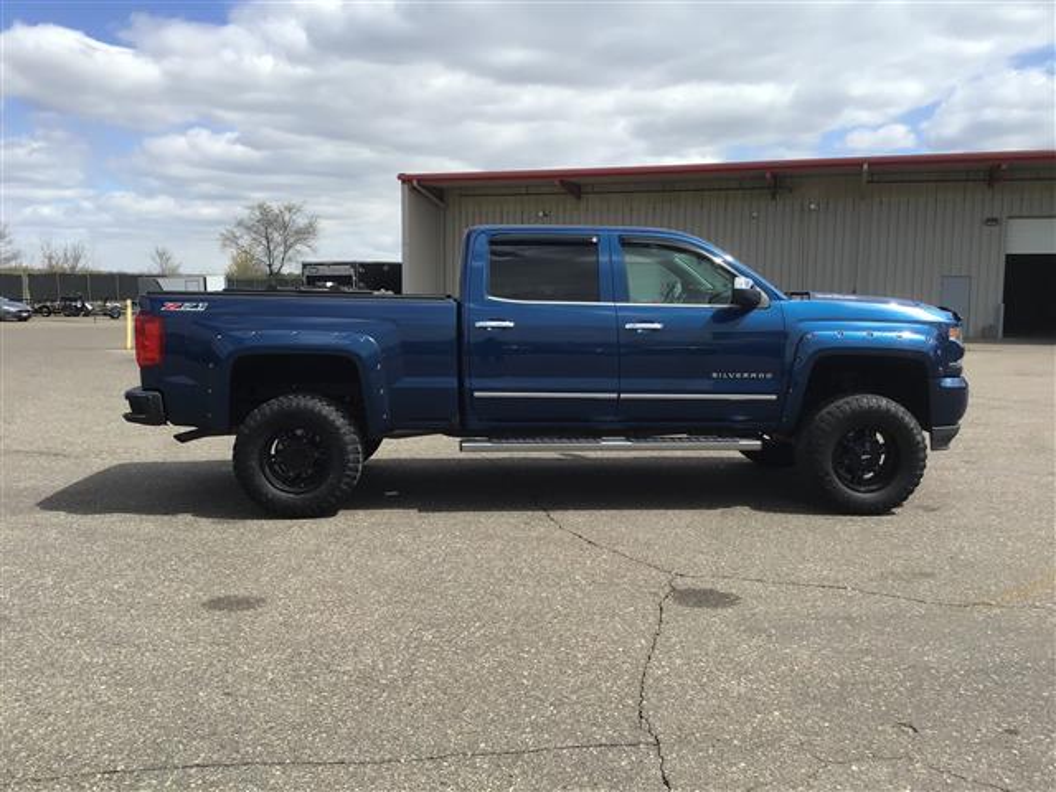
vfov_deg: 45.4
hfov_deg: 58.4
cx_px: 528
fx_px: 946
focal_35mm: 31
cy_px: 396
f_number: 2.4
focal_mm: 3.3
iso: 25
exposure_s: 1/1359
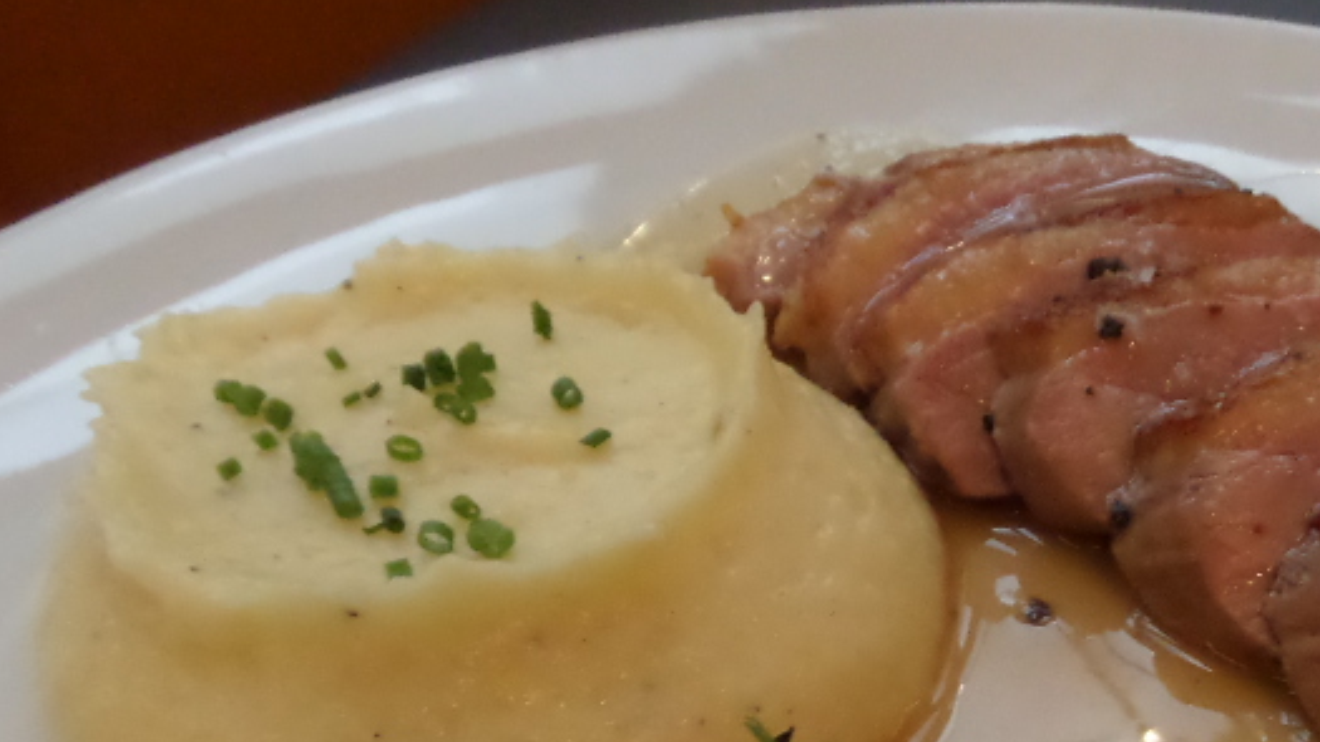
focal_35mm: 51
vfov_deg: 21.8
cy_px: 883
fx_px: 1785
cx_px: 1056
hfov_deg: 39.0
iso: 480
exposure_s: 1/20
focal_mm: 4
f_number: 3.2
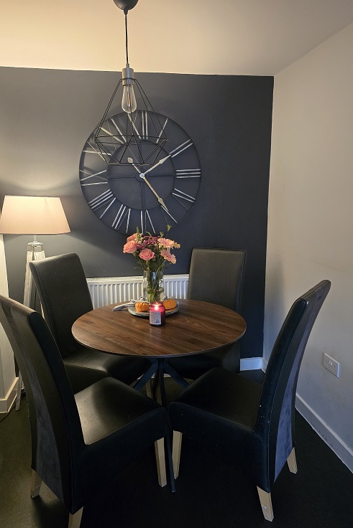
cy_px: 271
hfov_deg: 49.6
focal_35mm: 26
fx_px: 382
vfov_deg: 69.4
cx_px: 168
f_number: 1.7
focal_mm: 6.3
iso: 1000
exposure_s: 1/100
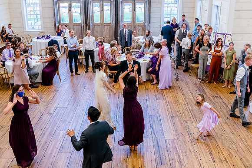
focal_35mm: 42
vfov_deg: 31.9
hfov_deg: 46.3
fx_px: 295
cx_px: 127
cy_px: 84
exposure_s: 1/640
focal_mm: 40
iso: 3200
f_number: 3.2
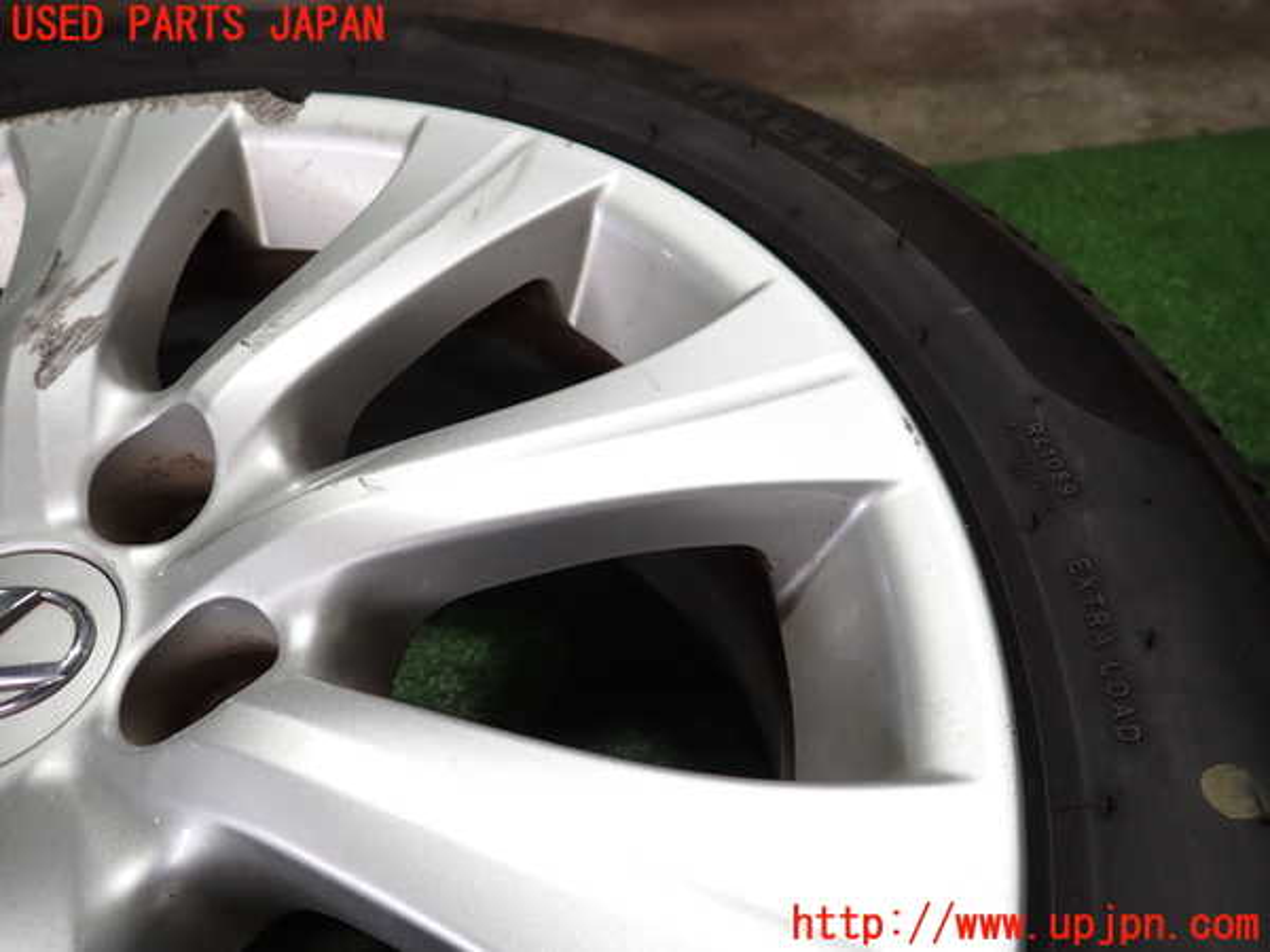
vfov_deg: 54.9
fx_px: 917
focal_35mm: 25
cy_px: 476
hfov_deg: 69.4
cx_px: 635
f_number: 2
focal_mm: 4.5
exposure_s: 1/60
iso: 125
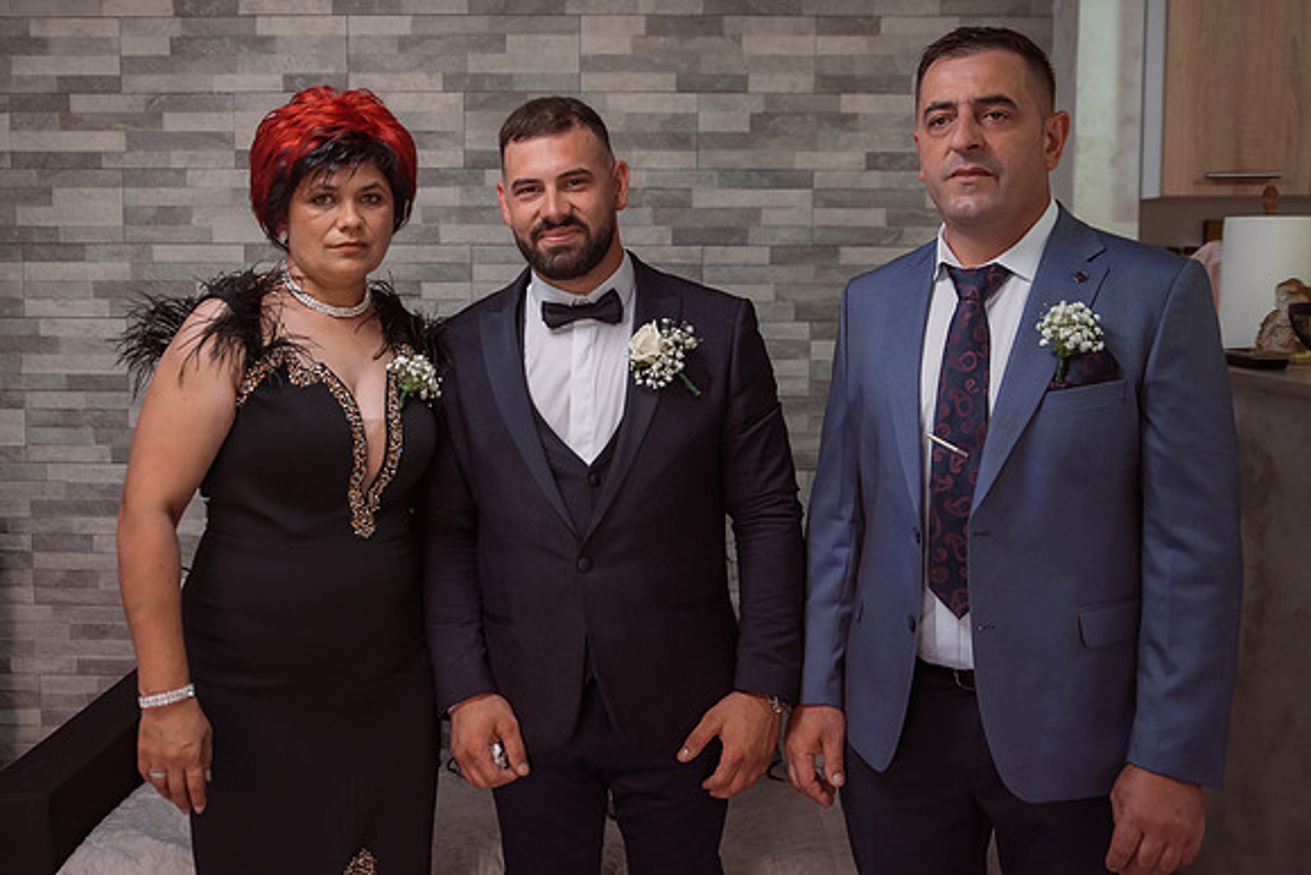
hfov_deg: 51.7
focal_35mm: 37
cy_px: 400
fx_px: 1352
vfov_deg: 35.8
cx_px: 592
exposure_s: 1/250
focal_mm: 31
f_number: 2.8
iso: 1000
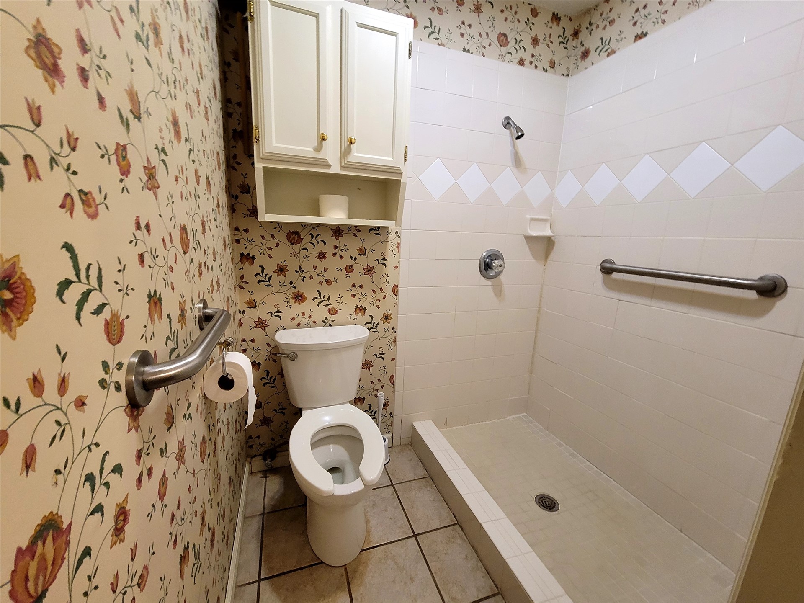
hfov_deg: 106.2
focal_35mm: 13
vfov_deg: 89.9
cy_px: 302
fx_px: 302
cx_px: 402
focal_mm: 2.2
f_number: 2.2
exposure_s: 1/60
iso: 320
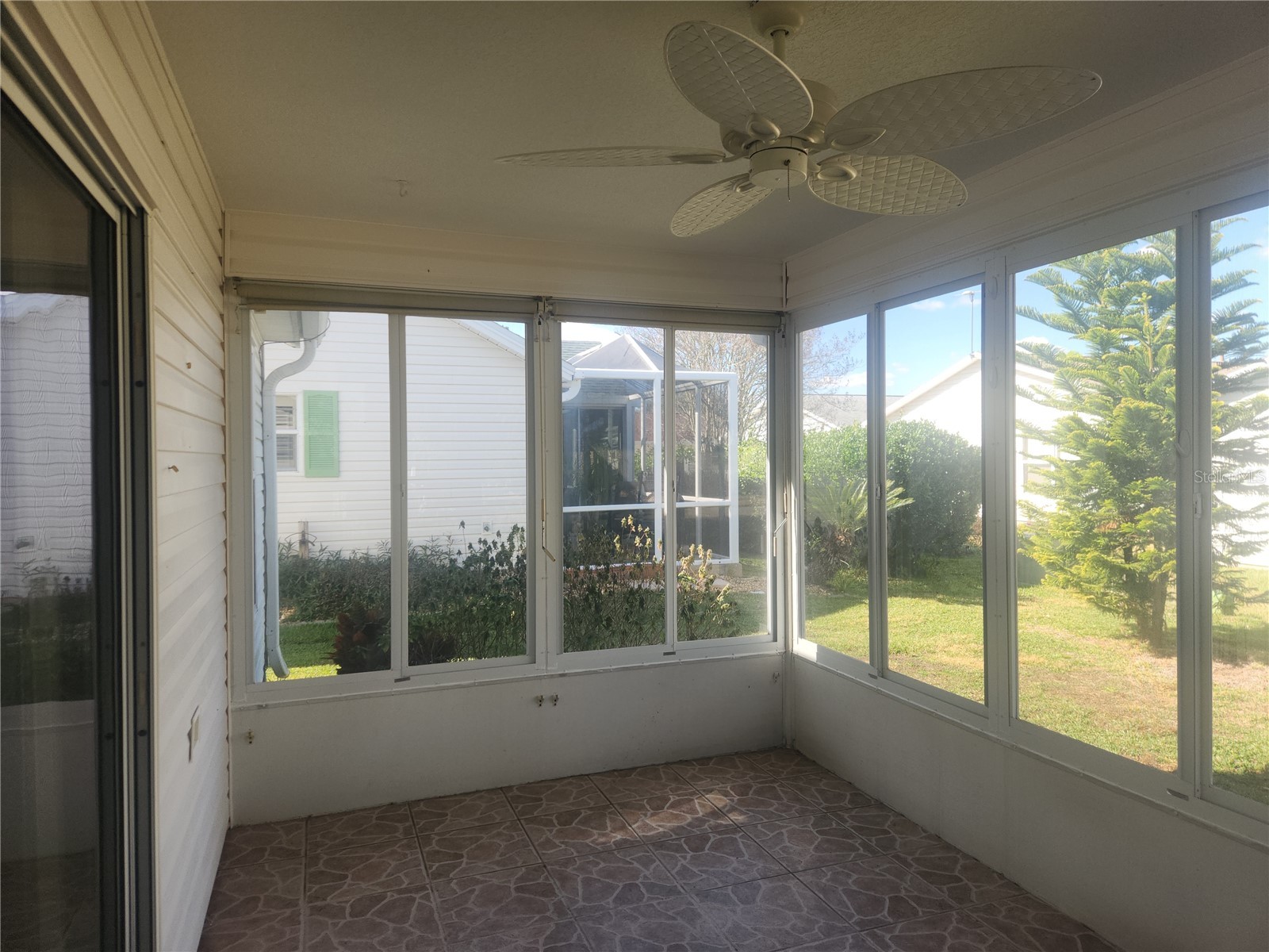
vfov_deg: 58.9
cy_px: 476
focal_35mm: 23
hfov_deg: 73.9
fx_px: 843
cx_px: 634
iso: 25
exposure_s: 1/180
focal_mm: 5.4
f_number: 1.8
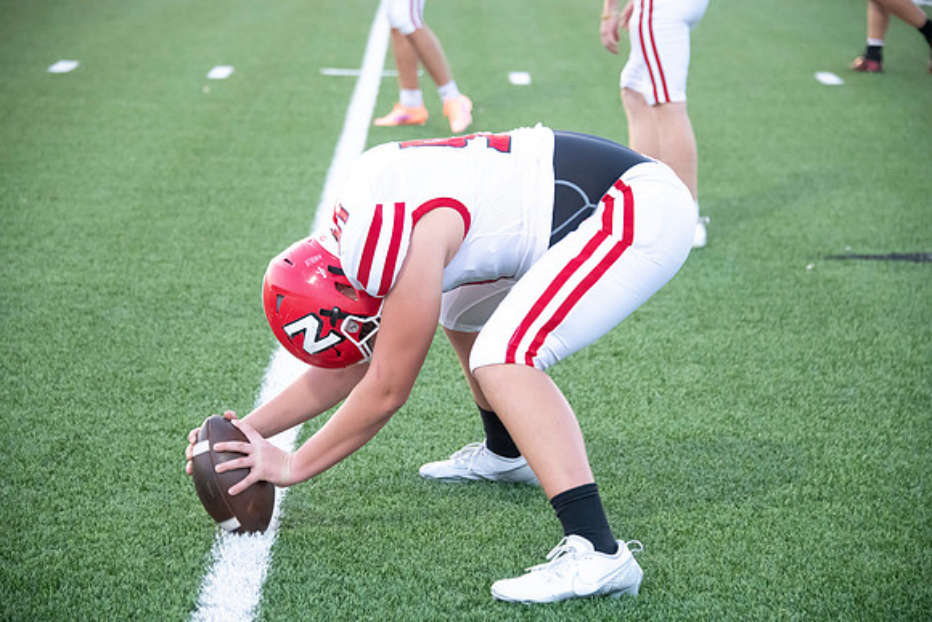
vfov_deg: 11.0
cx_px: 466
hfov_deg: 16.4
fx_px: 3237
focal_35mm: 125
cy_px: 311
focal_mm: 125
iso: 4000
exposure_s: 1/800
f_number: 5.6
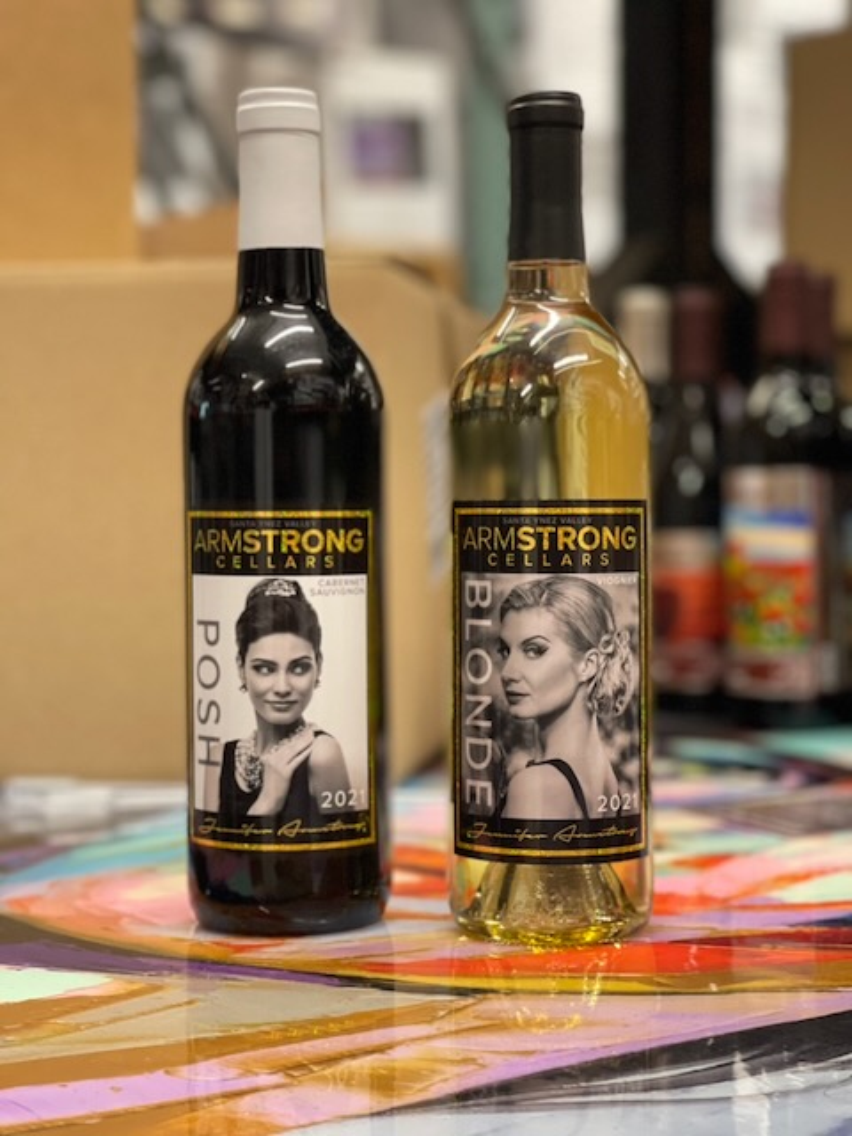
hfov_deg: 22.9
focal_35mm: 64
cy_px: 568
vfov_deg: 30.3
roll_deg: +1.1
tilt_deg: -1.8
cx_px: 426
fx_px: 2100
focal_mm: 7.5
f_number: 2.2
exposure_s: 1/40
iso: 400
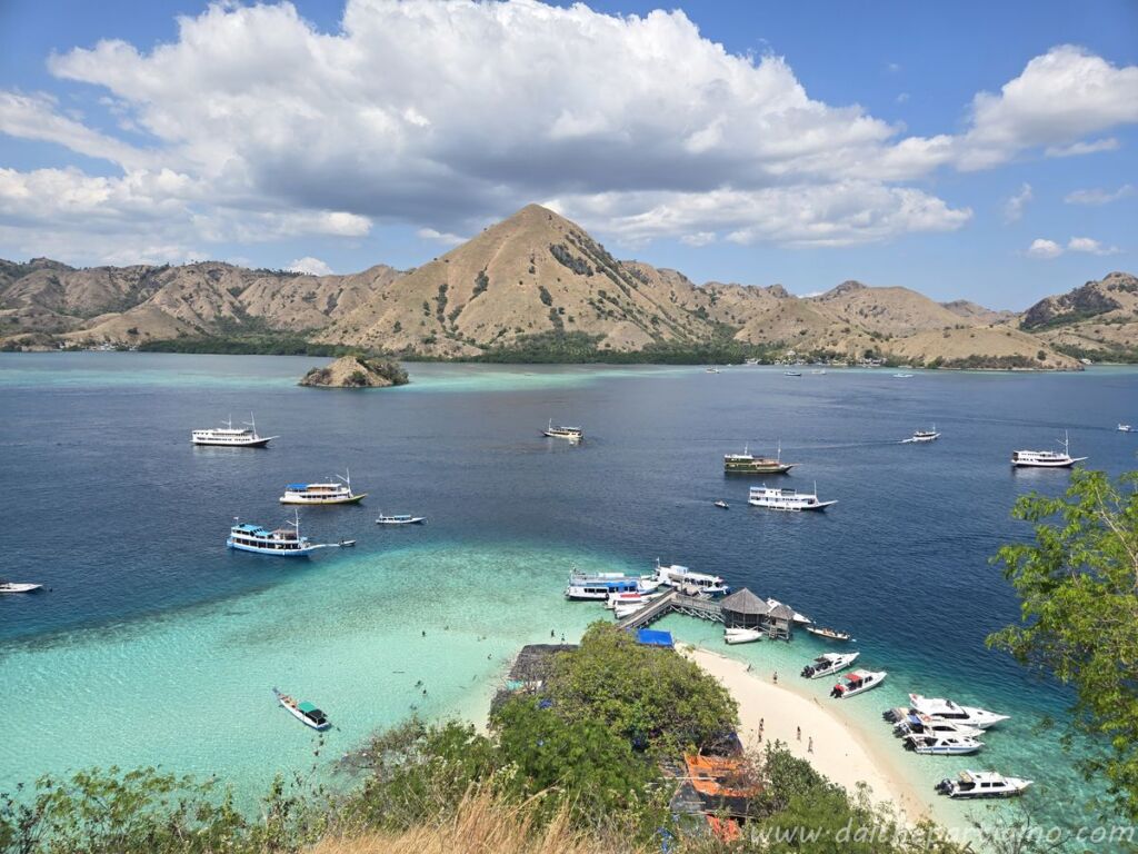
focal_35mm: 23
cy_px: 427
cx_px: 569
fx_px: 756
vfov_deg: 58.9
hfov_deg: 73.9
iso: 25
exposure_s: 1/1844
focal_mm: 5.4
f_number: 1.8
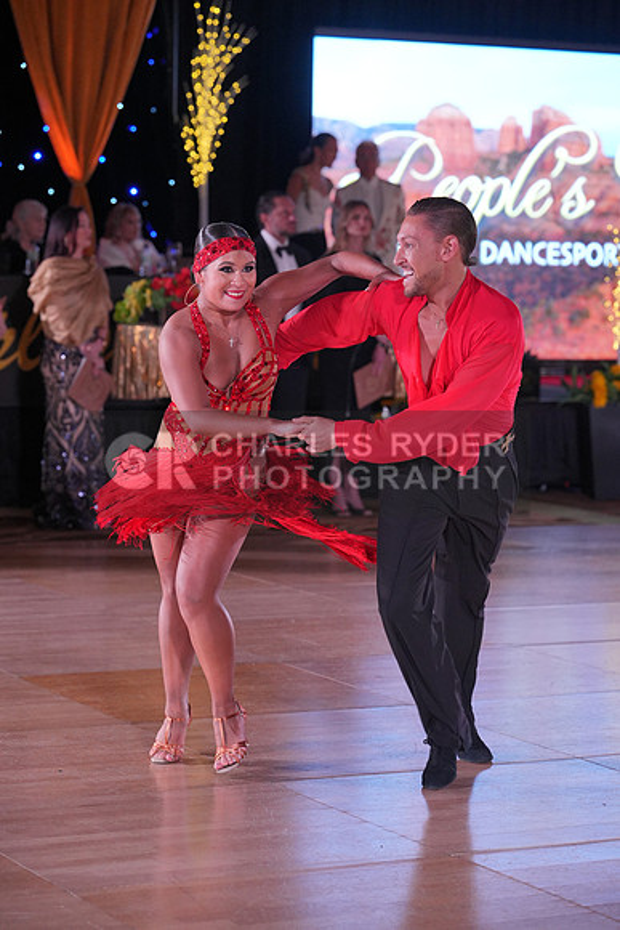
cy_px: 465
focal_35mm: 100
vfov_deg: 20.4
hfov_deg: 13.7
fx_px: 2582
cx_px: 310
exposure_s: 1/400
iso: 2000
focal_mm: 100
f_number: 4
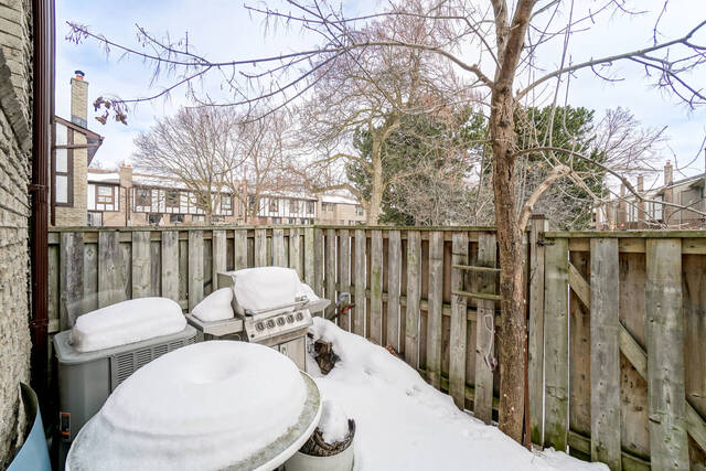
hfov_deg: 100.4
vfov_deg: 77.4
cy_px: 236
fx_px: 294
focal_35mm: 15
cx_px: 353
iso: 200
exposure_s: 1/250
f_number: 7.1
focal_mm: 10
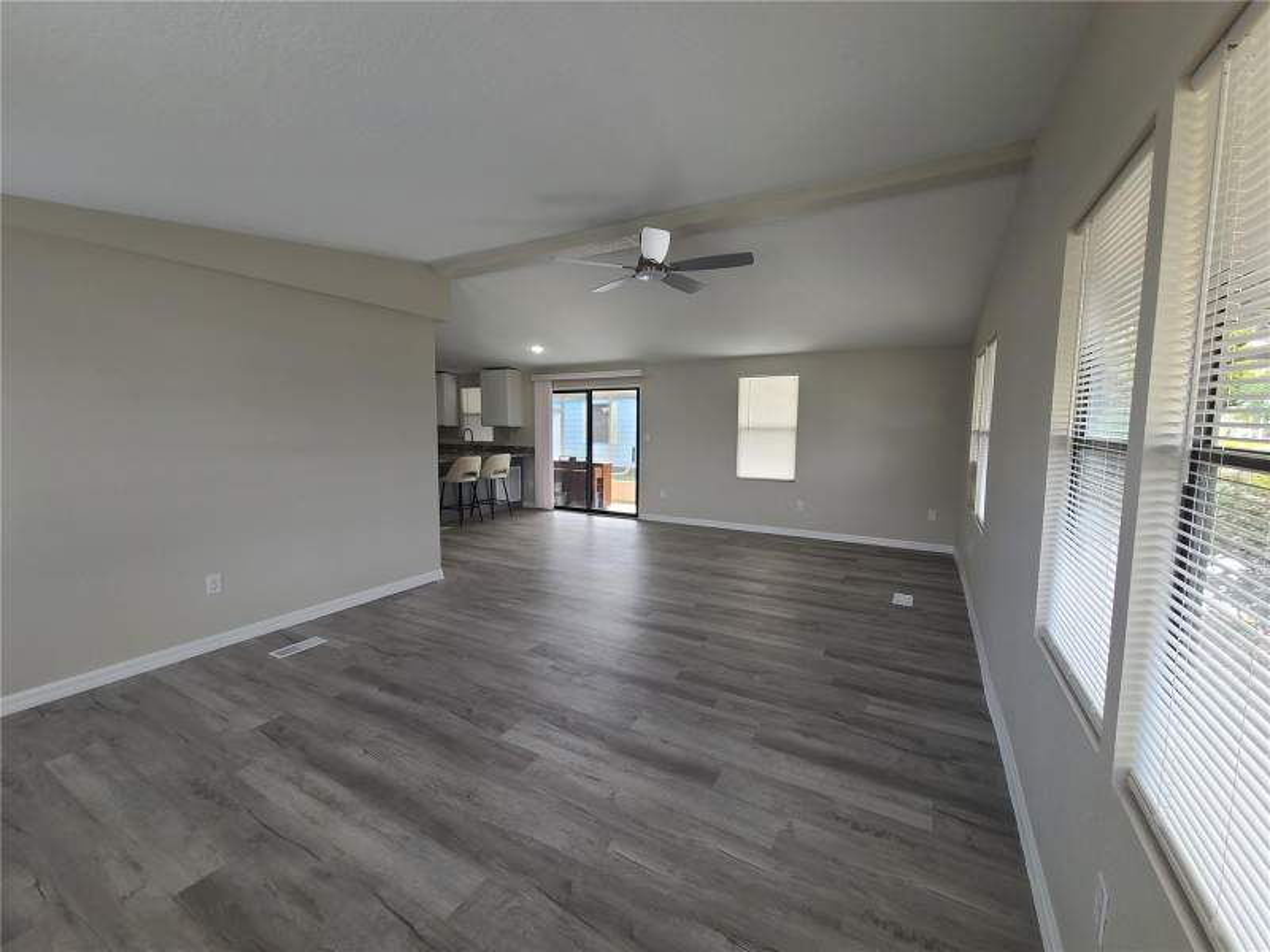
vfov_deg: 89.9
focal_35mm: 13
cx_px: 635
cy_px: 476
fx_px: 477
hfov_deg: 106.2
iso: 80
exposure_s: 1/60
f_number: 2.2
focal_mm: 2.2
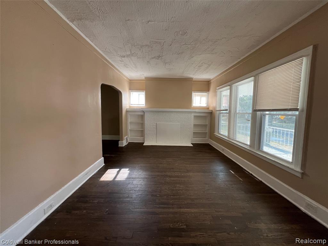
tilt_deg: -5.9
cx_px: 164
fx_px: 123
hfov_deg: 106.2
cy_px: 123
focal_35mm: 13
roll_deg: -0.4
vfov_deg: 89.9
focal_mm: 1.57
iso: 125
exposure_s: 1/99
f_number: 1.8
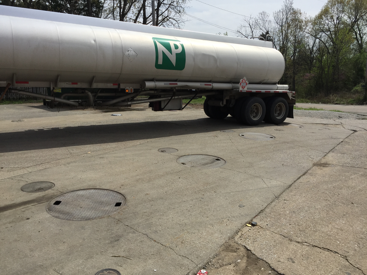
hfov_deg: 61.7
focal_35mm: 29
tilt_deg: -12.8
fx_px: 307
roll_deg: -2.0
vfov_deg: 48.2
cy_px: 138
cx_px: 184
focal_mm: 4.15
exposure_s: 1/2825
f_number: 2.2
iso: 32
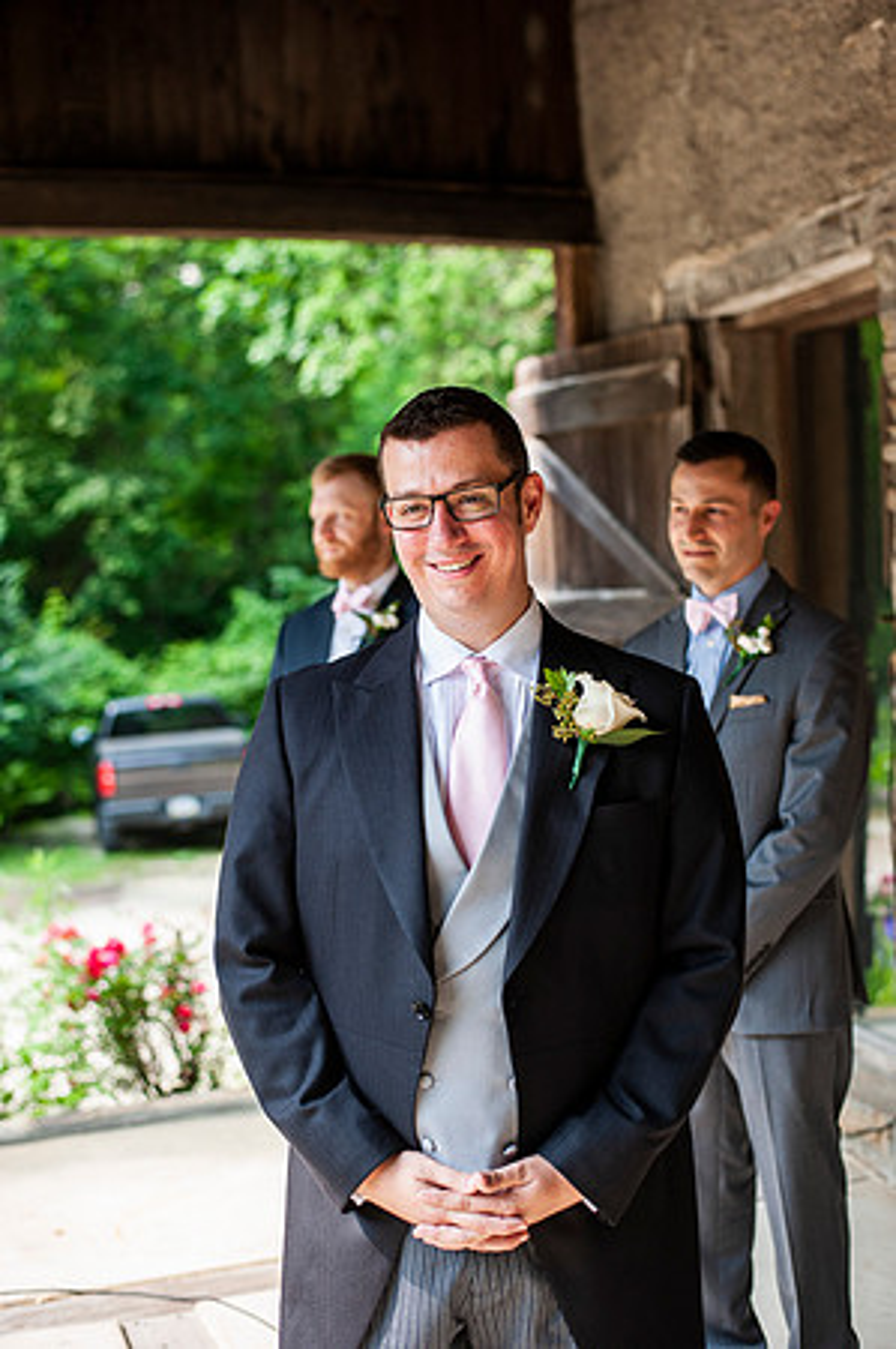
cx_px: 448
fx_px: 1871
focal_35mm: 50
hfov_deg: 26.9
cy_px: 674
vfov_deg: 39.6
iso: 320
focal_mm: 50
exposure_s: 1/800
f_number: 2.8
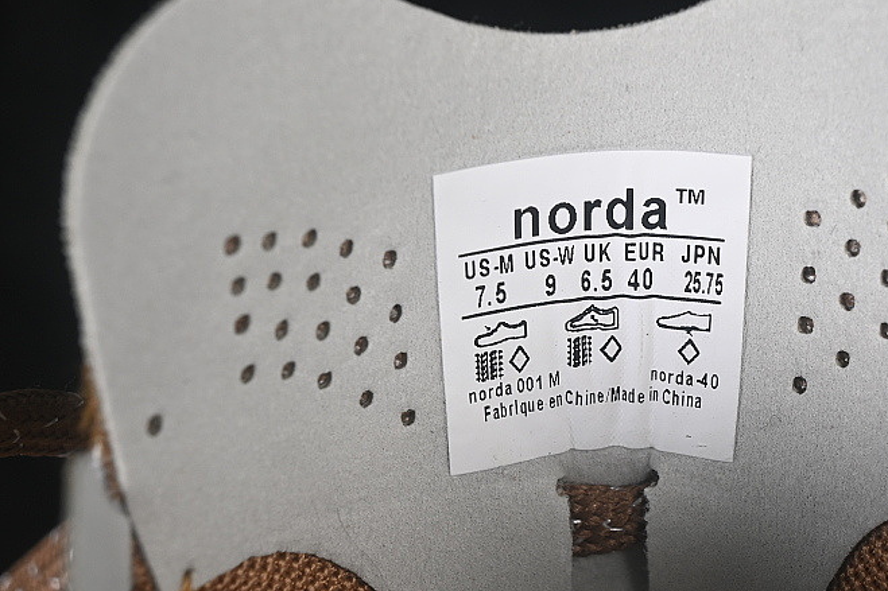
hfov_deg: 16.6
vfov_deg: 11.1
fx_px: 3033
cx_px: 598
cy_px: 333
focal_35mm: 123
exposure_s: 1/60
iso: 160
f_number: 8
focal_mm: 50
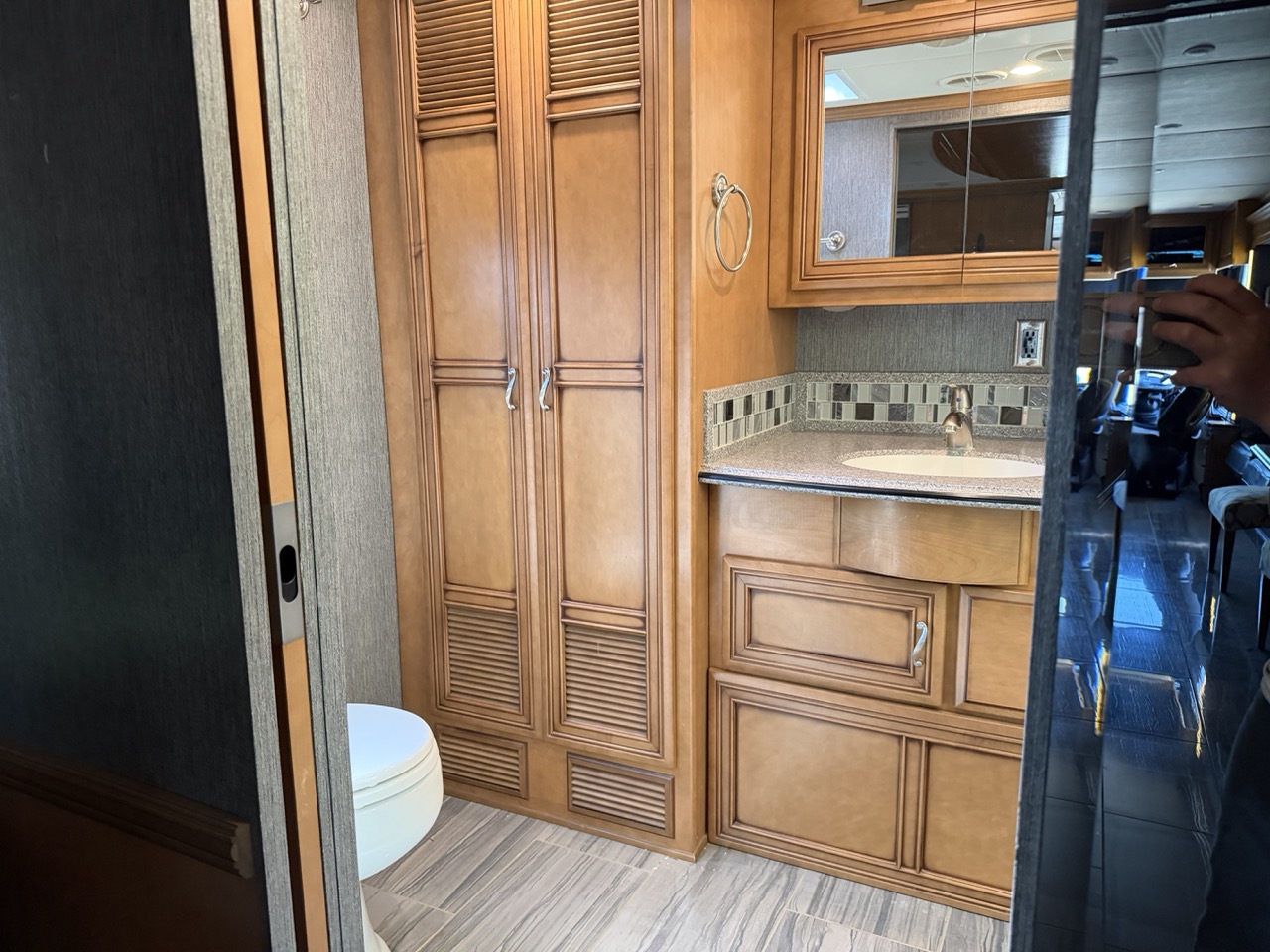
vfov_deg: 56.8
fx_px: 881
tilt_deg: -6.7
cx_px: 635
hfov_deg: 71.6
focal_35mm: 24
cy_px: 476
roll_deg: +0.8
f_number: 1.78
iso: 640
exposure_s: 1/60
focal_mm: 6.76
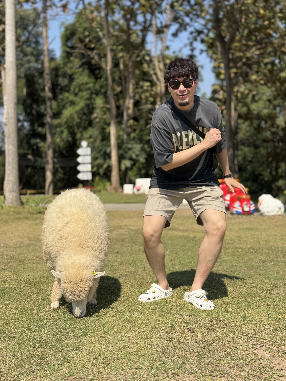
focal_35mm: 48
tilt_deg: -0.8
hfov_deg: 30.3
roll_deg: +0.0
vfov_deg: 39.7
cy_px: 190
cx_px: 143
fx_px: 529
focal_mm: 6.76
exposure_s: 1/4310
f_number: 1.78
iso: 64
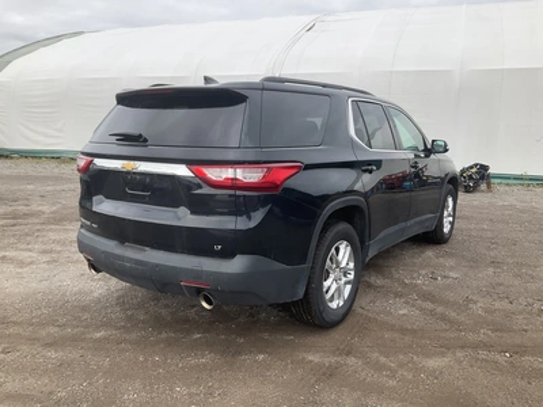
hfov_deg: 61.7
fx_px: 455
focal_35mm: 29
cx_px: 272
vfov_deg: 48.2
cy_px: 204
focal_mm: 3
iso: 25
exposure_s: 1/978
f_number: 1.8
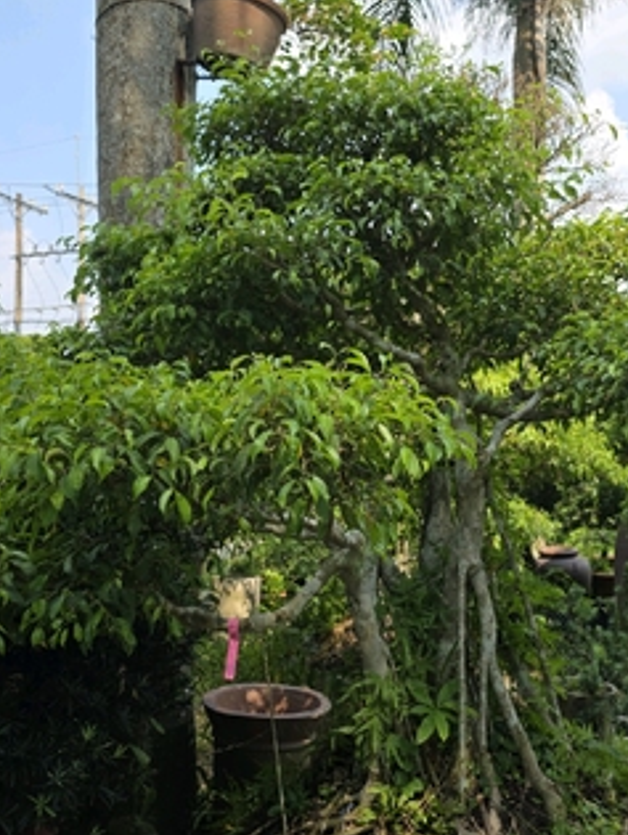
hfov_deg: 40.4
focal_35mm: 35
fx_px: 845
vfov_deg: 52.6
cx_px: 403
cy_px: 427
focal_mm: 6.3
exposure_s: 1/3333
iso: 80
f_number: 1.7
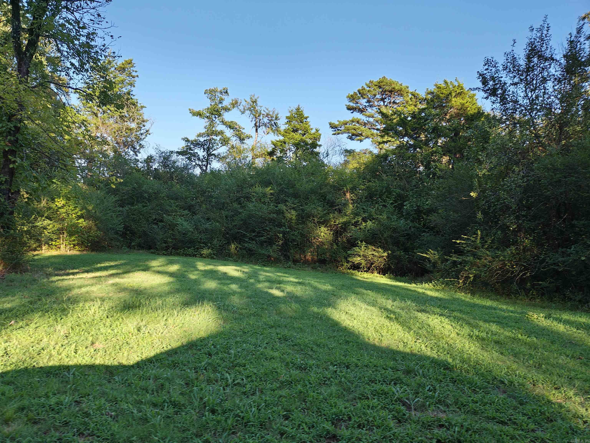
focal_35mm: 25
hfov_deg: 69.4
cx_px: 295
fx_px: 426
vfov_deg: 54.9
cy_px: 222
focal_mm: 4.68
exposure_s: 1/120
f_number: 1.7
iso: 129
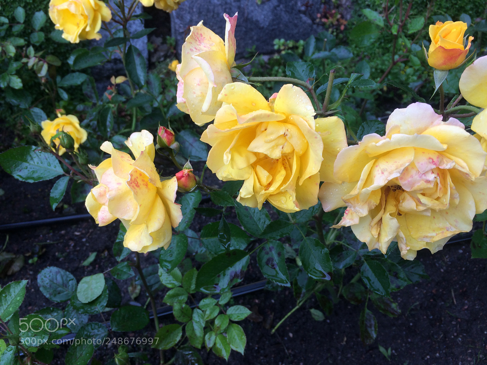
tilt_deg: -39.2
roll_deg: -0.2
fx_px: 408
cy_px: 182
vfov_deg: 48.2
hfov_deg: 61.7
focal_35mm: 29
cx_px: 244
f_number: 2.2
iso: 32
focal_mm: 4.15
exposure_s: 1/165
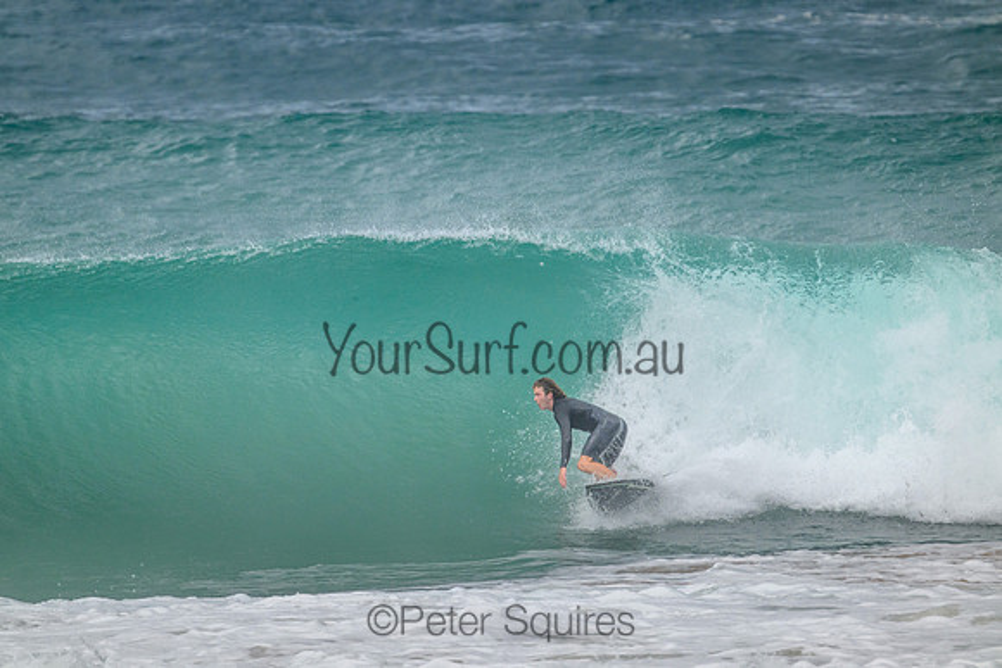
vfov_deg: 1.7
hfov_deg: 2.6
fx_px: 22271
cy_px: 334
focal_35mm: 800
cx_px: 501
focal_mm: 800
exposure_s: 1/2000
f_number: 11
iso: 1250
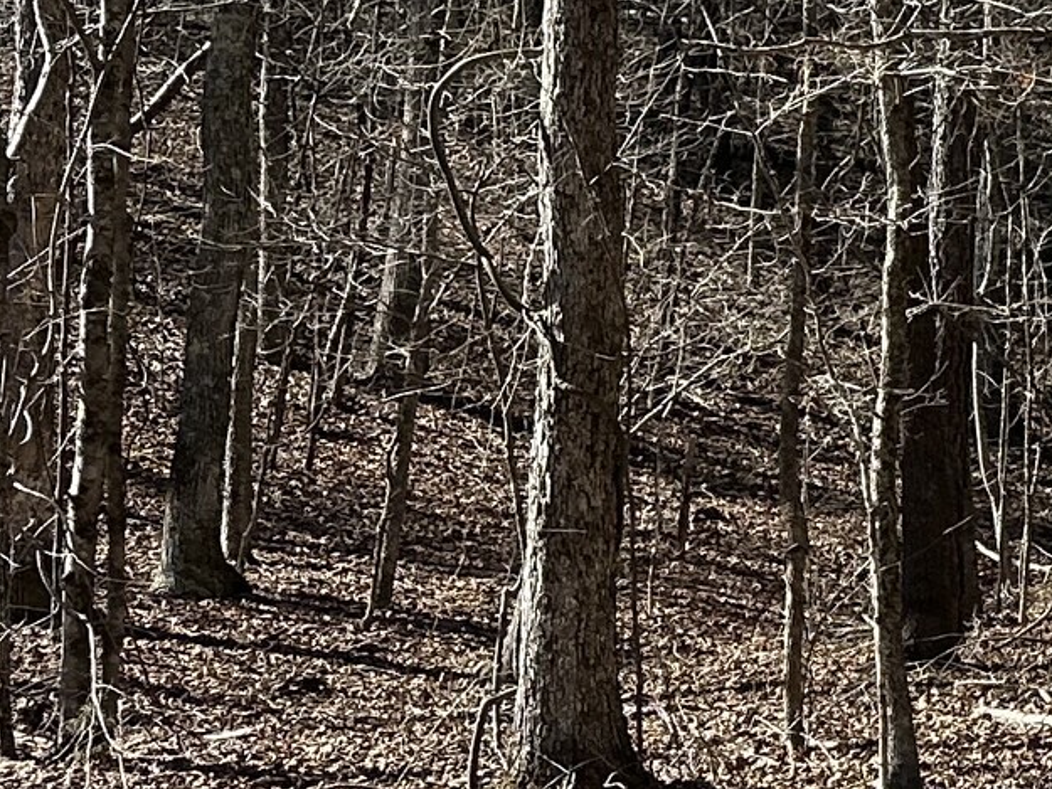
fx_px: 3587
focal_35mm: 118
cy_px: 306
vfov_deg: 12.6
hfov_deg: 12.9
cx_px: 2501
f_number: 1.78
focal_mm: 6.86
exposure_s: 1/1664
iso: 80
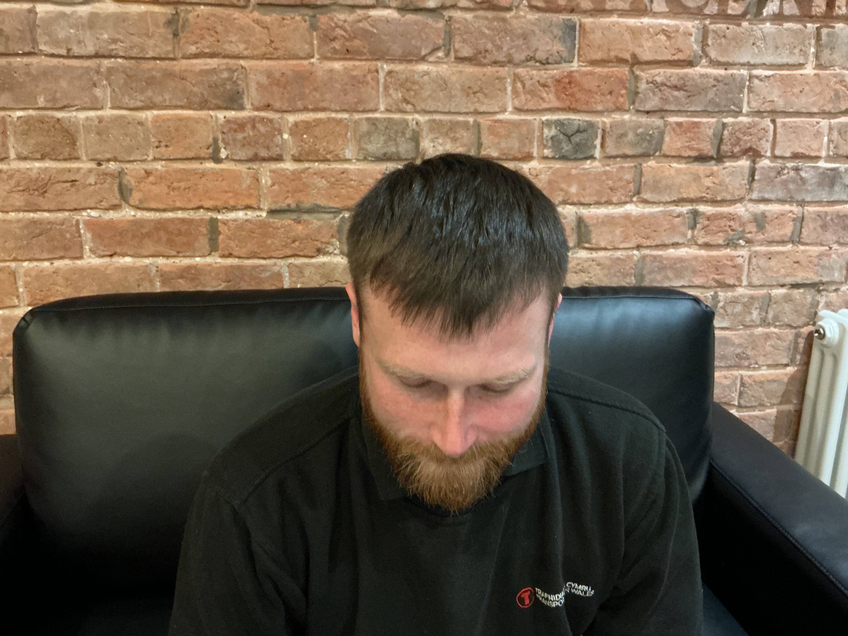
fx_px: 710
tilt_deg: -16.9
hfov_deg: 61.7
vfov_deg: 48.2
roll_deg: -0.2
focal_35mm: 29
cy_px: 318
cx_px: 424
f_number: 1.8
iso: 500
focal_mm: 3
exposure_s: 1/20
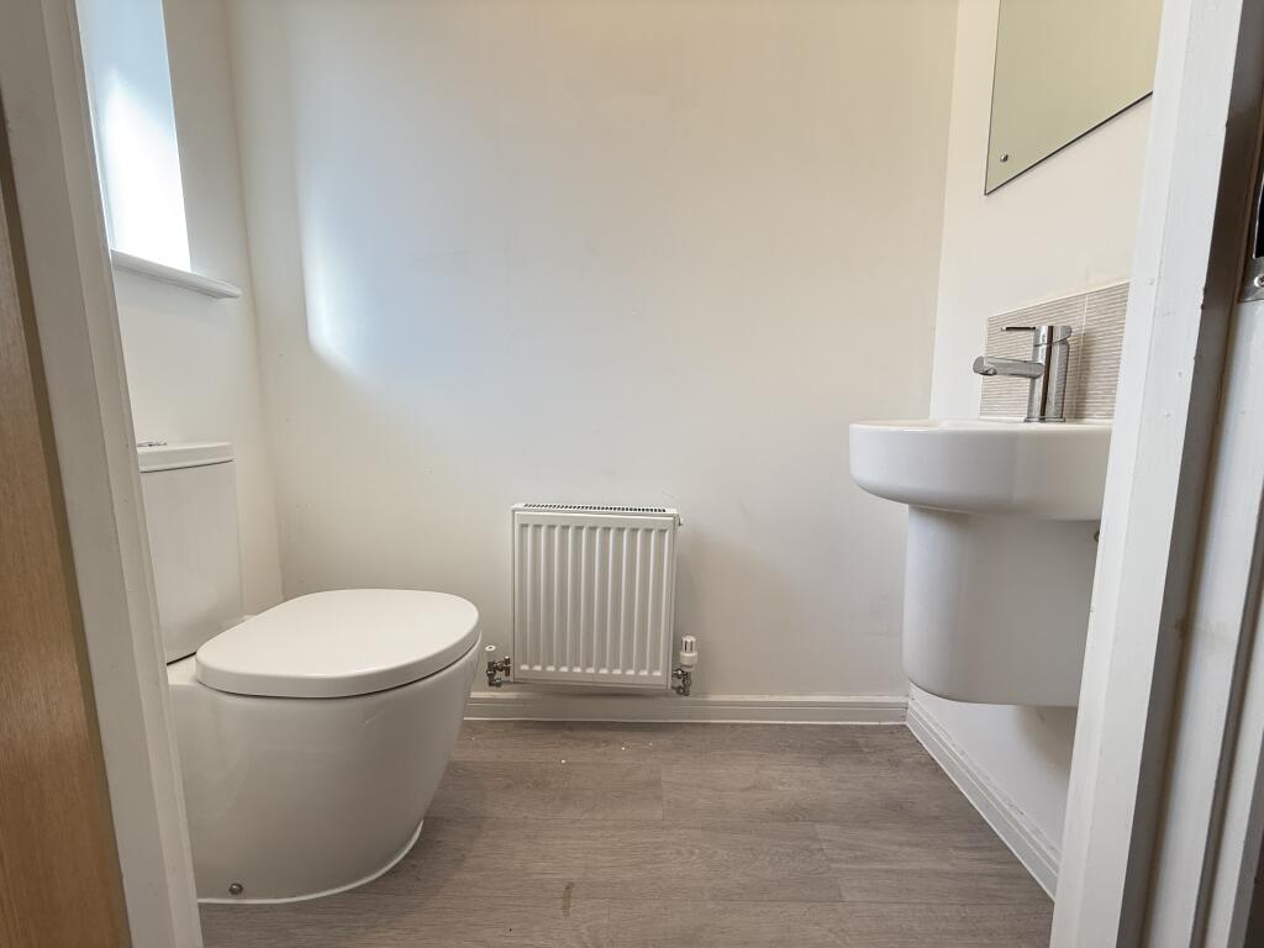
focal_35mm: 14
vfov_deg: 85.7
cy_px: 474
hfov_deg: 102.1
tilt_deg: -7.4
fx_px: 511
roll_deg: +0.2
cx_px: 632
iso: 100
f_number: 2.2
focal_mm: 2.22
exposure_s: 1/100
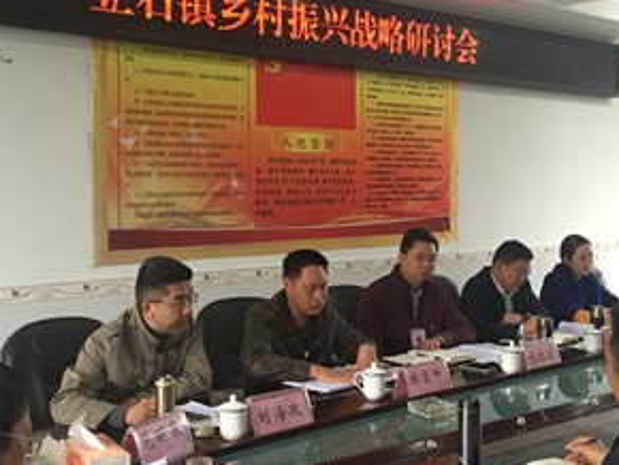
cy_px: 225
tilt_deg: -2.6
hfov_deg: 38.1
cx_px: 361
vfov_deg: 29.1
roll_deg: -0.4
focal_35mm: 50
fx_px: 895
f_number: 2.2
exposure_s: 1/33
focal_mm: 4.15
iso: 200
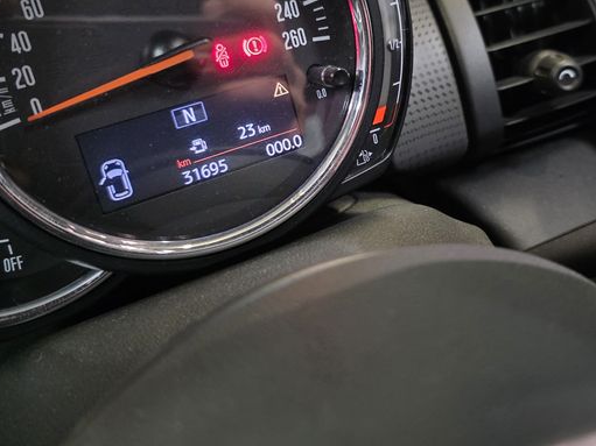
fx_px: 620
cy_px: 143
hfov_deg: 50.8
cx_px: 373
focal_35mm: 36
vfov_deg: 39.1
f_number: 1.7
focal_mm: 6.3
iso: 1600
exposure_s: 1/33.3
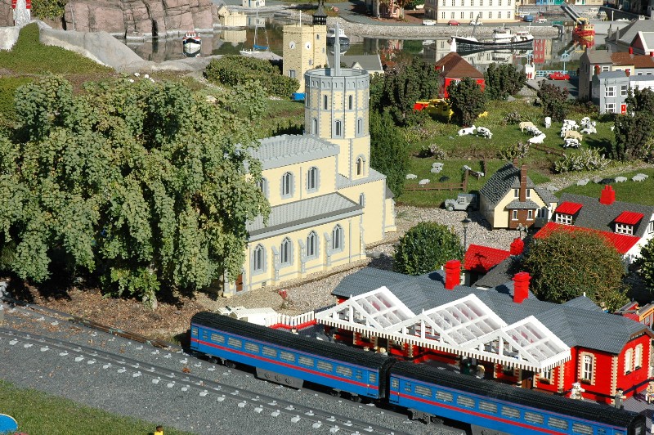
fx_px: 1416
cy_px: 218
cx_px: 327
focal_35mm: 78
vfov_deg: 17.5
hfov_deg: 26.0
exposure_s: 1/320
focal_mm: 52
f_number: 9
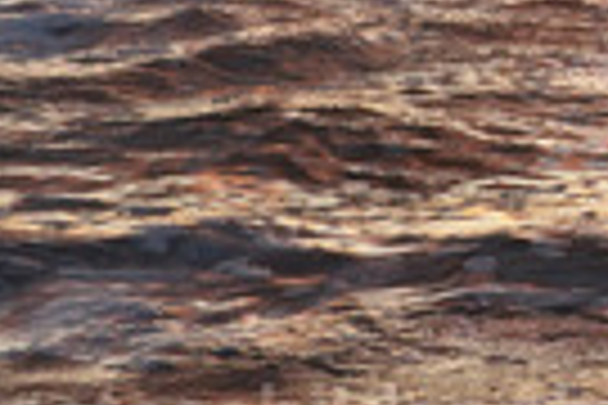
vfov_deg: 10.6
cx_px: 1076
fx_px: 2107
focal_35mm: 125
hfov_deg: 14.5
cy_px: -178
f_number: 11
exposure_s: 1/200
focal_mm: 11
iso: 400
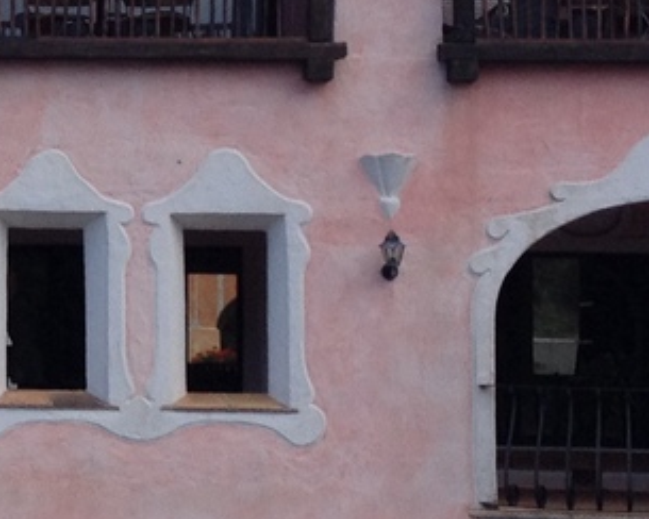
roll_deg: -0.8
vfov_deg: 8.6
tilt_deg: -0.6
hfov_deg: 10.5
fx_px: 3438
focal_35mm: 179
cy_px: 174
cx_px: -268
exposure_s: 1/905
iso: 50
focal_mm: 4.28
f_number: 2.4
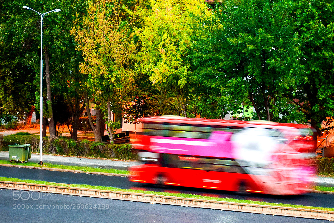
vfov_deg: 13.0
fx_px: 974
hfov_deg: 19.5
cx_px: 167
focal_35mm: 105
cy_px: 112
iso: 1600
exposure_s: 1/13
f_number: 4.5
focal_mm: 70
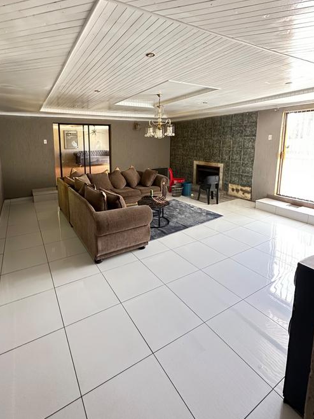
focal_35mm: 17
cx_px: 125
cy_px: 170
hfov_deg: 73.9
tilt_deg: -7.5
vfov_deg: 90.0
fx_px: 206
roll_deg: -0.4
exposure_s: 1/60
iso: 640
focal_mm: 2.22
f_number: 2.2
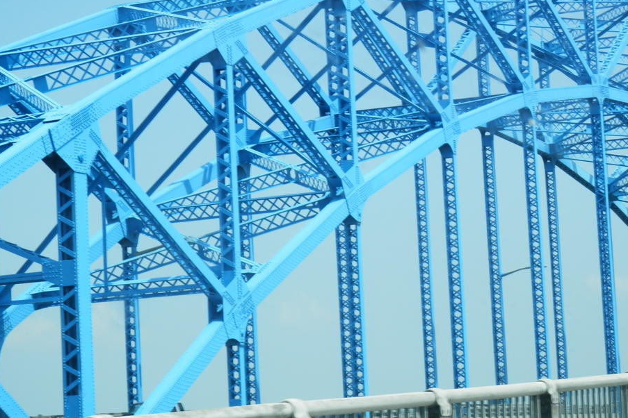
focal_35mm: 125
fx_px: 2180
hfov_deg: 16.4
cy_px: 191
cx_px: 308
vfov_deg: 11.0
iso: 80
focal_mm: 19
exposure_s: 1/320
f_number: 5
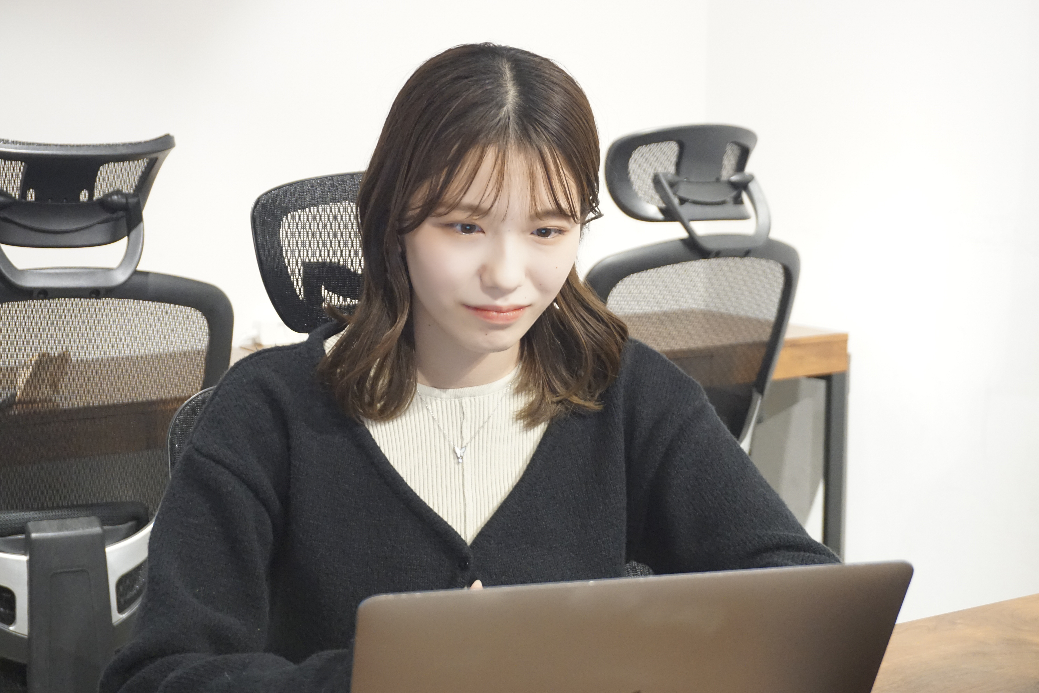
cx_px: 520
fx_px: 1602
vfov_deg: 24.4
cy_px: 346
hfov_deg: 35.9
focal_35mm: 56
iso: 3200
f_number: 5.6
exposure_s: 1/25
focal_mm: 37
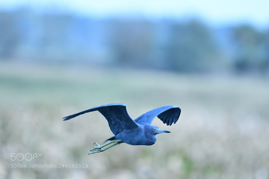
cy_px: 90
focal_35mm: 750
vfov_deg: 1.8
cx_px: 134
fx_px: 5604
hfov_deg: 2.7
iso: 2000
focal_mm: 500
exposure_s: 1/2000
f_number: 5.6
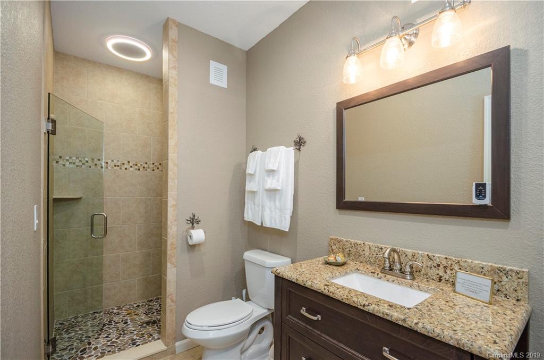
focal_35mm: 16
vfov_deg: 71.7
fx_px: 249
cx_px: 272
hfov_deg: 95.1
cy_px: 180
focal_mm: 11
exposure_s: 1/60
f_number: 7.1
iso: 500
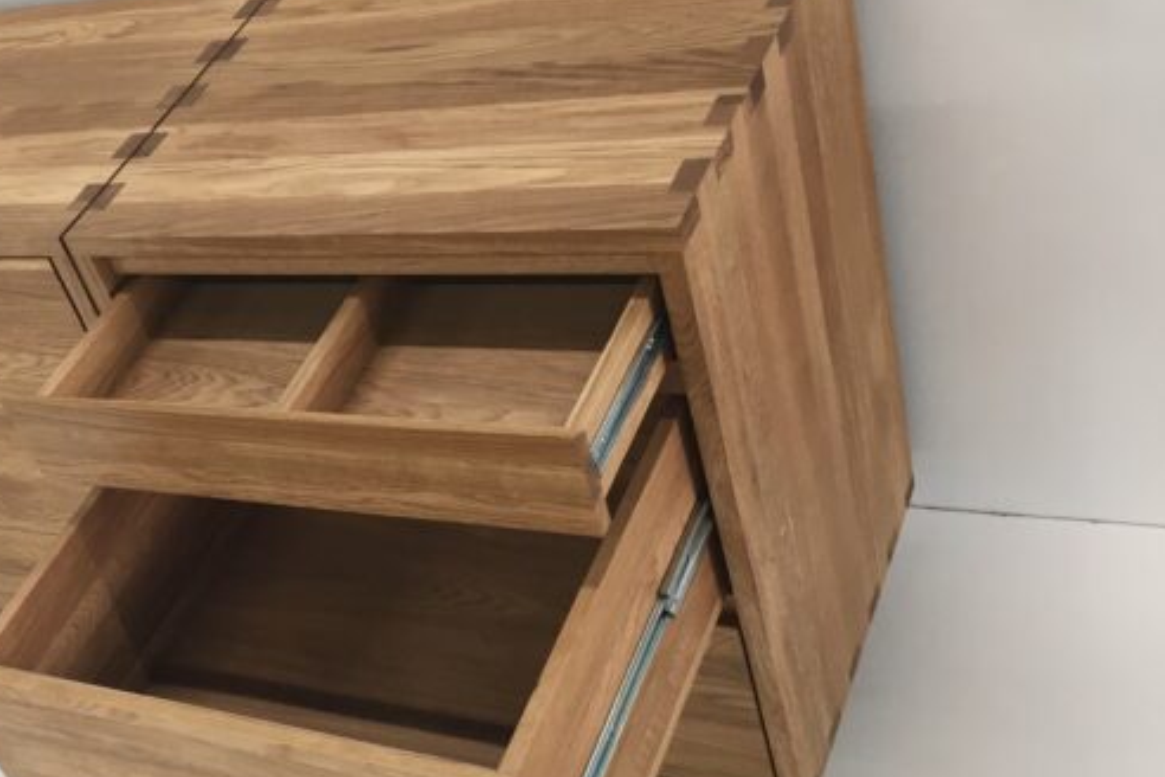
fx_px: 1586
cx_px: 230
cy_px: 488
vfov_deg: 27.4
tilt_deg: -37.4
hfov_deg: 38.8
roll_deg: +25.5
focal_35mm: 49
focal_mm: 4.15
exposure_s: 1/33
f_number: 2.2
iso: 40
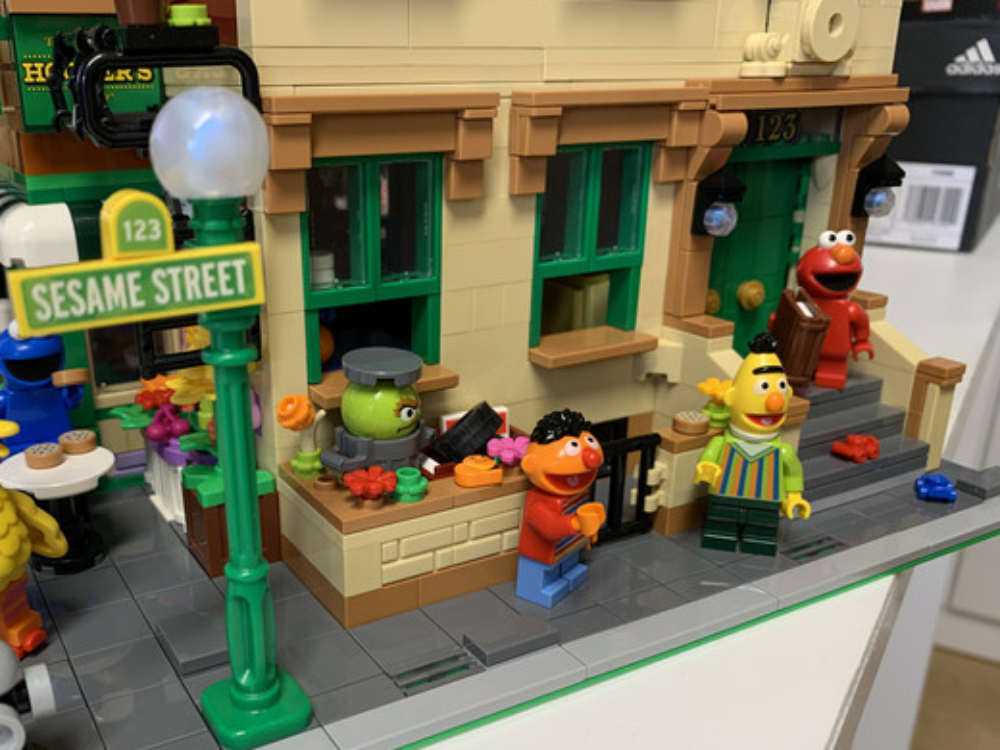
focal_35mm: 32
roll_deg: +0.3
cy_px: 456
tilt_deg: -22.6
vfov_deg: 43.9
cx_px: 396
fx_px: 924
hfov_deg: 56.4
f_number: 1.8
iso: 100
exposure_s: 1/50
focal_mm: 4.25
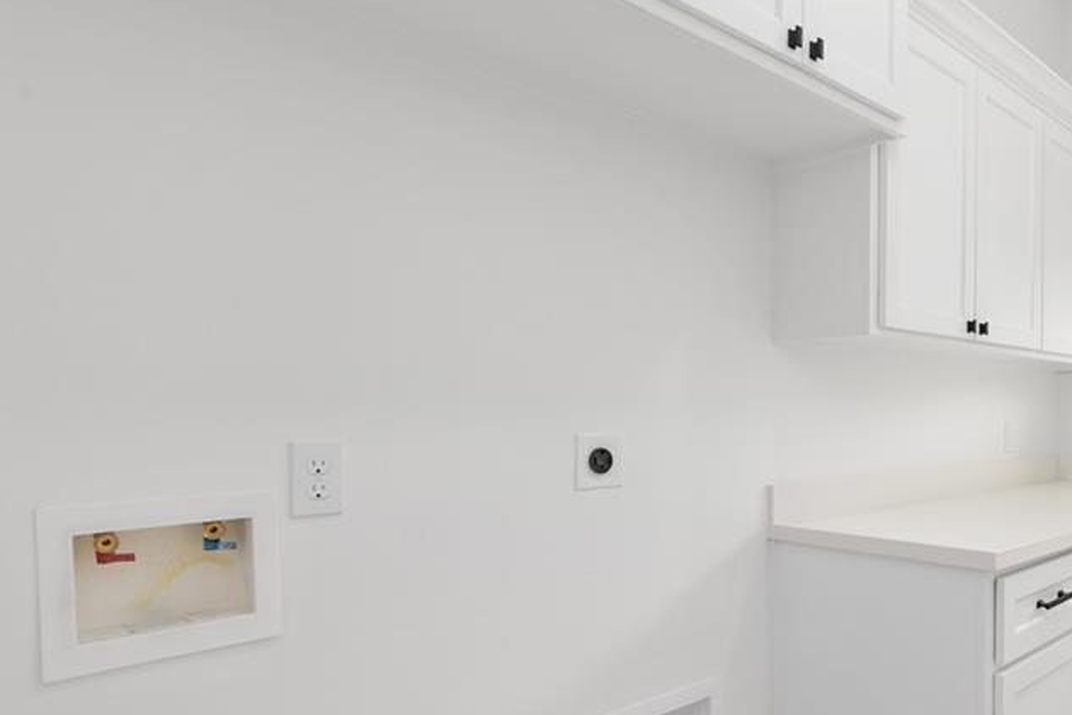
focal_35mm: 26
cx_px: 801
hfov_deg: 65.3
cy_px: 428
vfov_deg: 49.3
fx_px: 774
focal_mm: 16
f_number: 7.1
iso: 320
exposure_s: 1/25
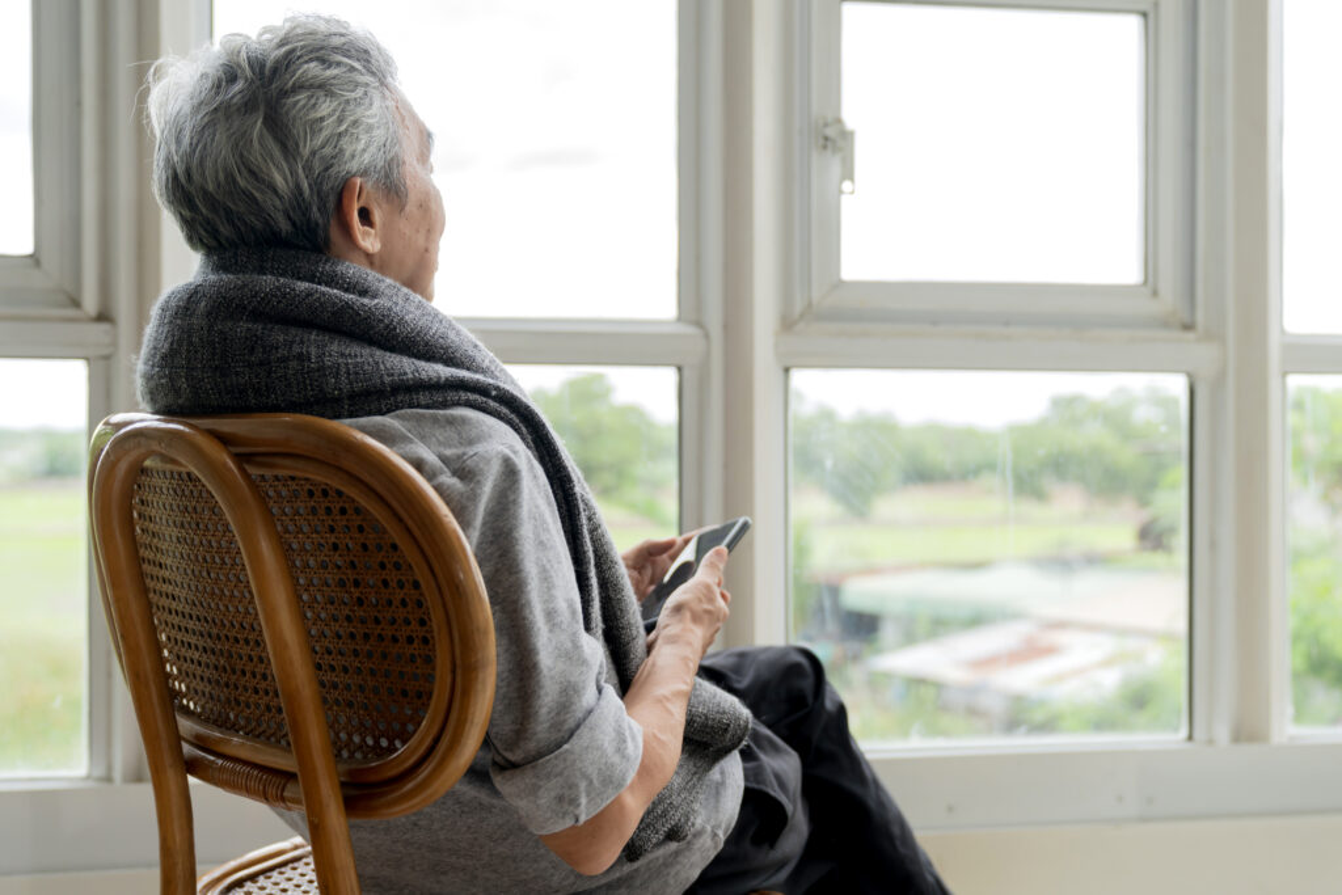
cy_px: 448
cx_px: 671
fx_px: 1342
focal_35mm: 36
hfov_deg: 53.1
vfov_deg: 36.9
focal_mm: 36
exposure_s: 1/500
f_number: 2.8
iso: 640
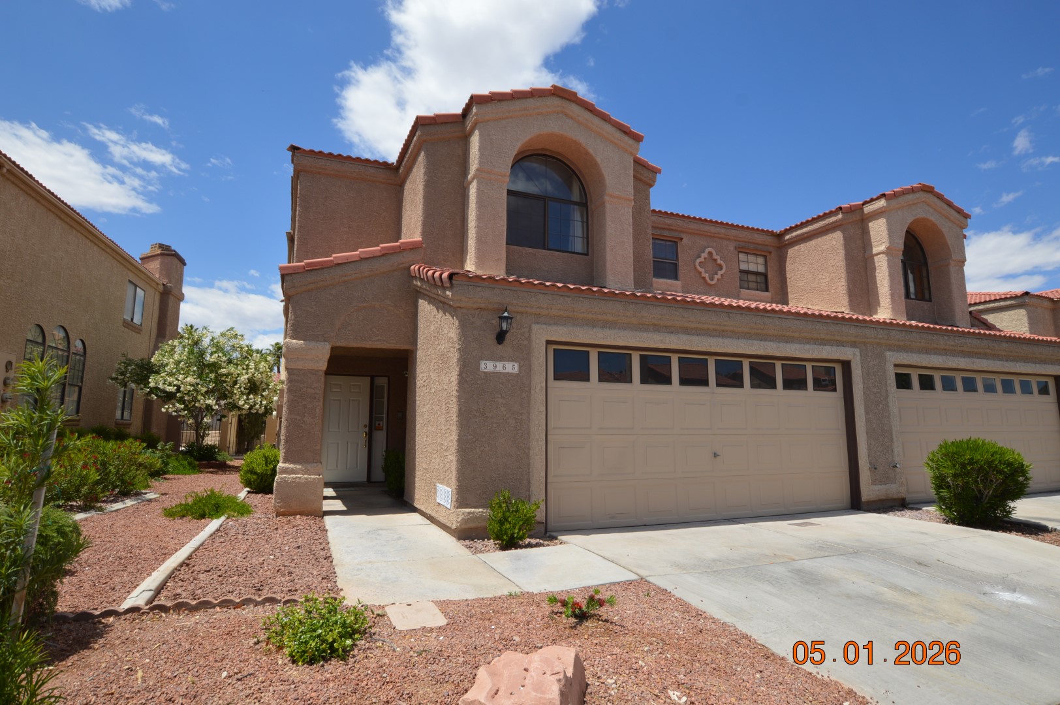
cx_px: 530
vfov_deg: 63.1
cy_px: 352
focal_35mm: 20
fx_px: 574
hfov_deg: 85.5
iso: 100
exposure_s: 1/200
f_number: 10
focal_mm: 13
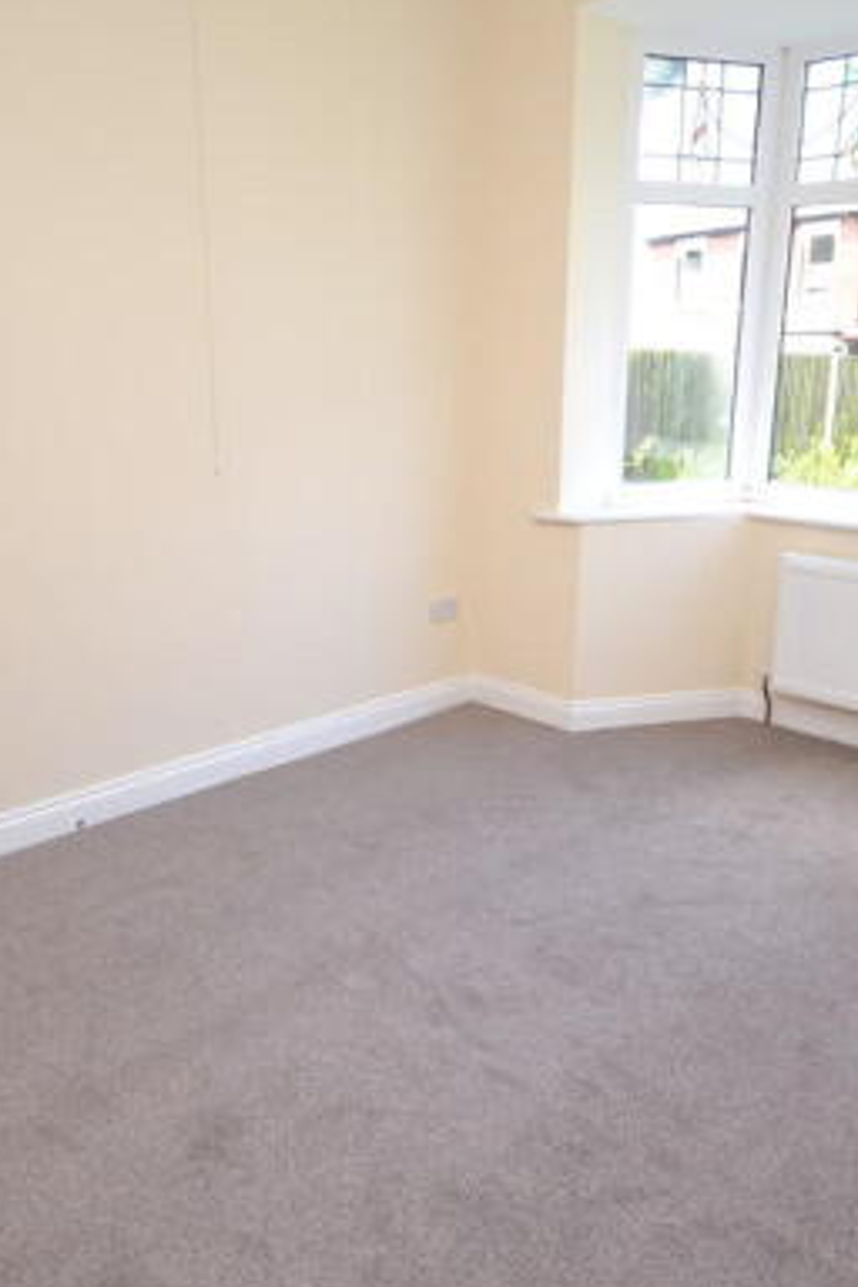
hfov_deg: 44.3
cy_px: 645
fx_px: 1052
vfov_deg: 62.9
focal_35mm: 29
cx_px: 481
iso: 400
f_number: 5
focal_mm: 11.5
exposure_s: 1/100
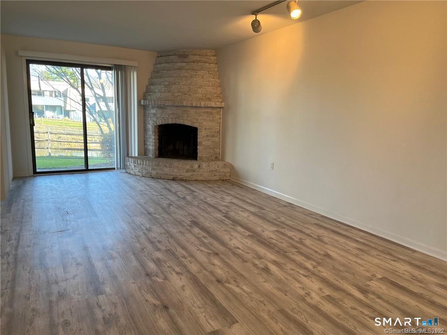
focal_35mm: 26
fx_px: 336
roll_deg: -1.6
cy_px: 168
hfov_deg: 67.3
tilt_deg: -9.1
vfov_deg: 53.1
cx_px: 224
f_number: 1.6
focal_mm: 5.1
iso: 100
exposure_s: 1/120
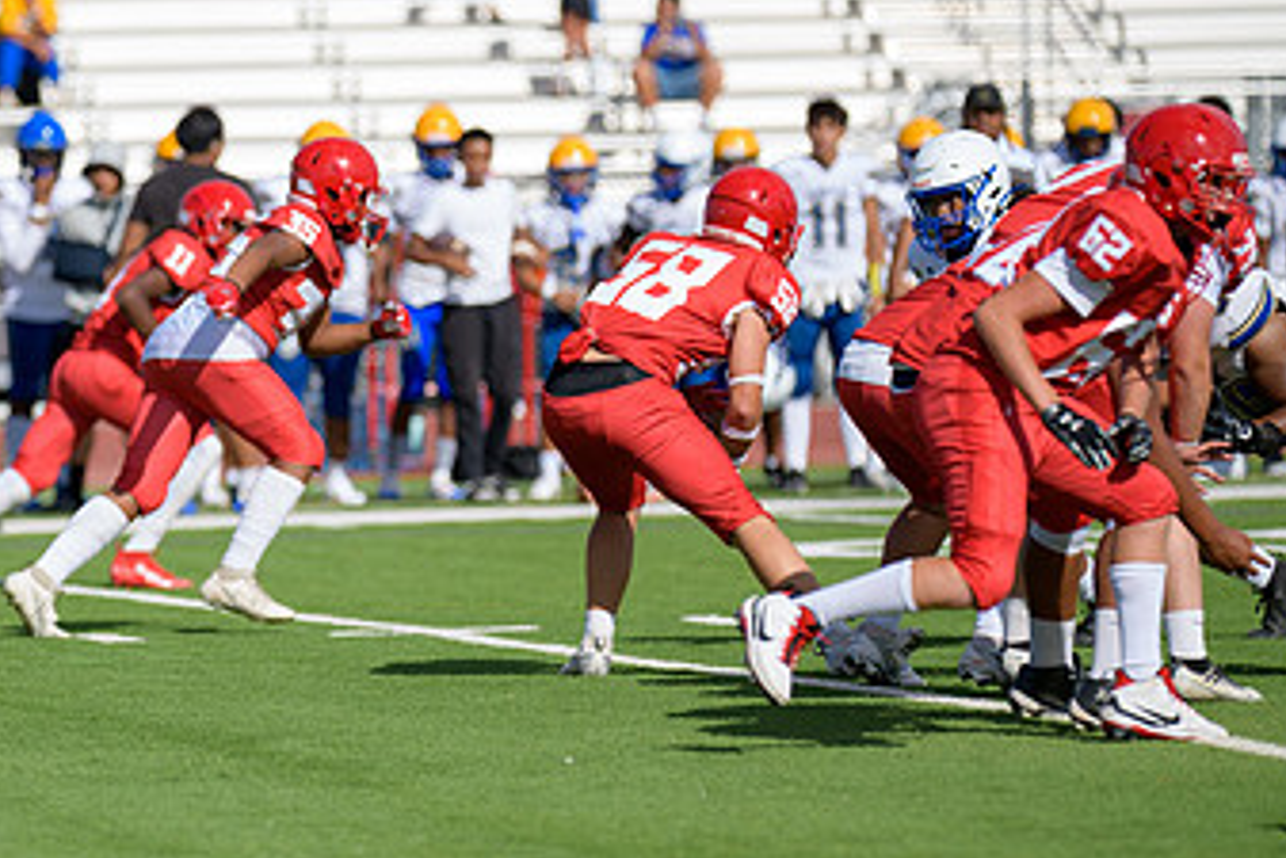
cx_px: 248
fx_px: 12901
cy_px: 421
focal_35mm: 361
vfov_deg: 3.8
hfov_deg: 5.7
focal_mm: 210
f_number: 2.8
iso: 200
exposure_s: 1/3200
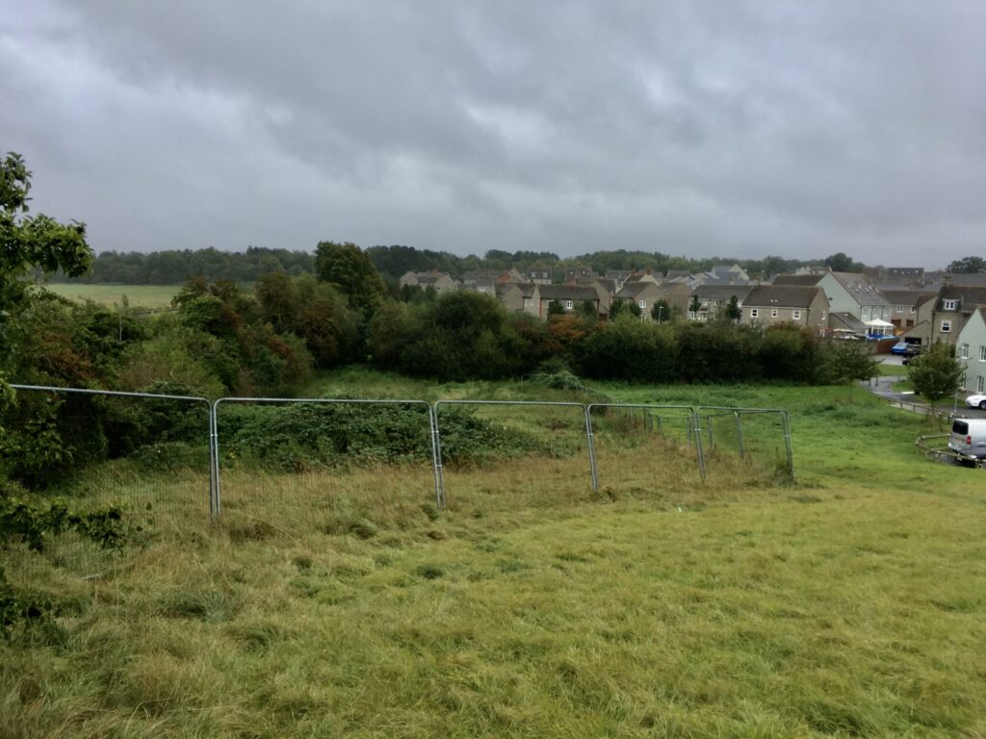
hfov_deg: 61.7
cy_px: 370
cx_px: 493
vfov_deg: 48.2
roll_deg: -1.8
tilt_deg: -5.7
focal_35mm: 29
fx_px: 826
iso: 25
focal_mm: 4.15
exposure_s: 1/394
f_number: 2.2
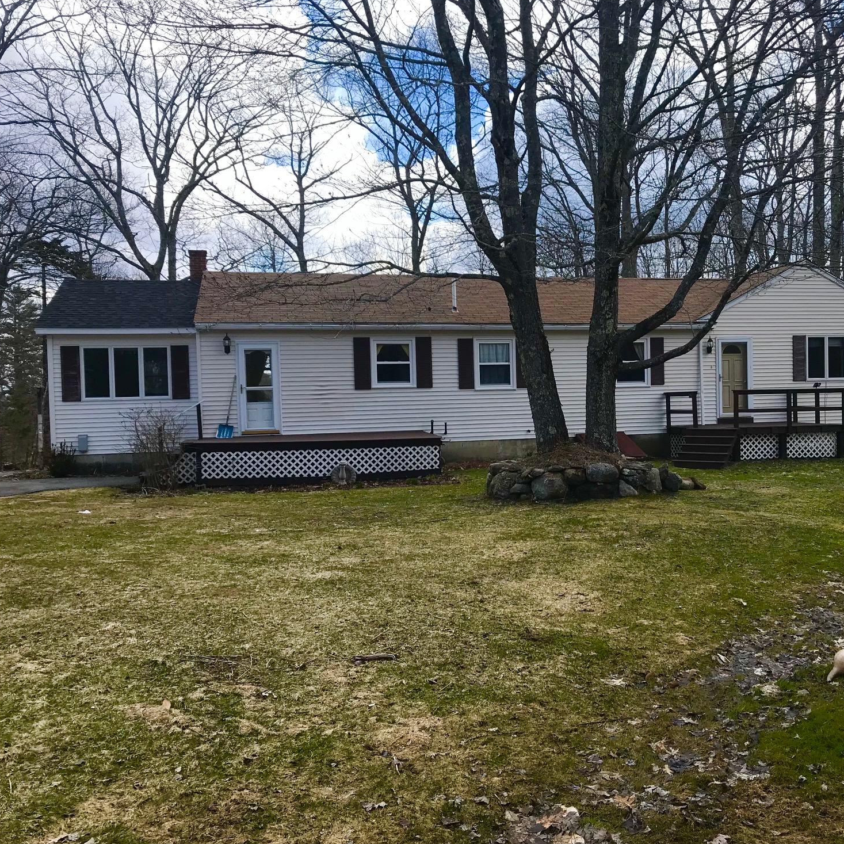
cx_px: 553
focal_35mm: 34
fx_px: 938
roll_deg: +1.0
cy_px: 427
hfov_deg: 47.8
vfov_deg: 48.4
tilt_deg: -2.5
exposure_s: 1/1212
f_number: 1.8
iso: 20
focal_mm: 3.99
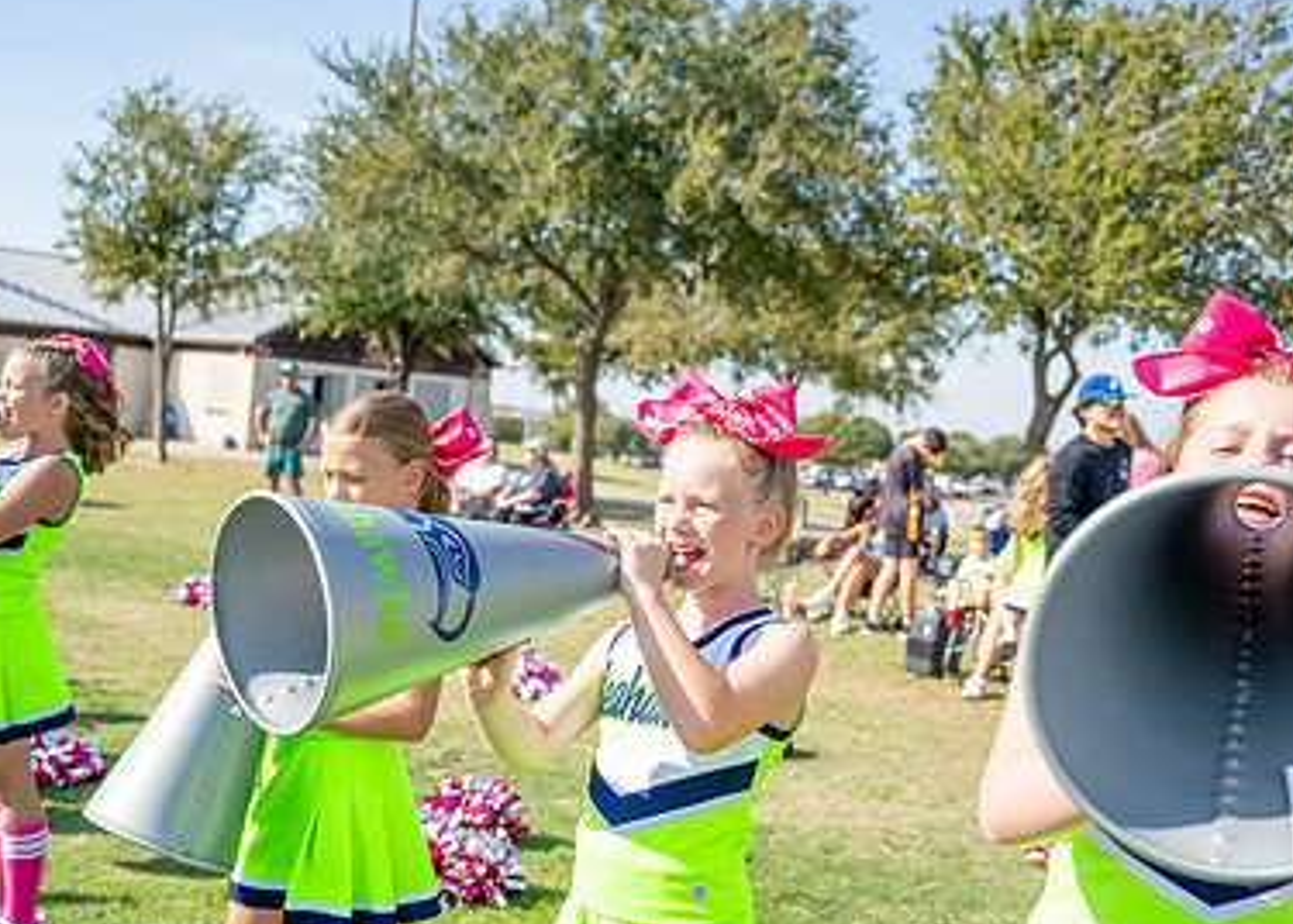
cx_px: 638
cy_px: 607
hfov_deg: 46.5
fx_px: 1506
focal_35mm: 41
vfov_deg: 33.8
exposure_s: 1/1250
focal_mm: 25.3
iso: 100
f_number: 2.8
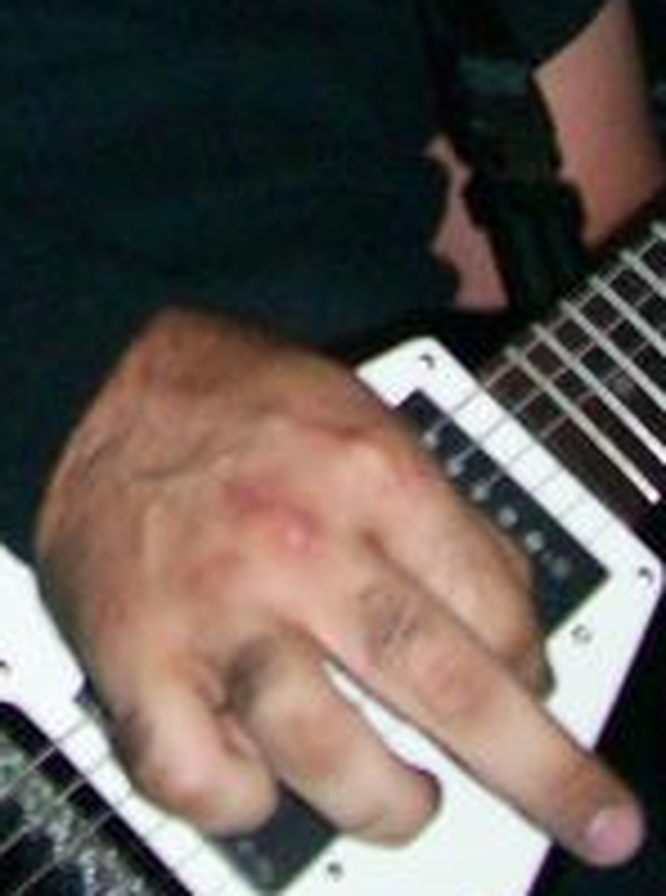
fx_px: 3740
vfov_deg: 12.4
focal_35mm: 145
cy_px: -738
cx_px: -216
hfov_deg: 10.0
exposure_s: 1/64
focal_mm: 6
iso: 140
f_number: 2.7
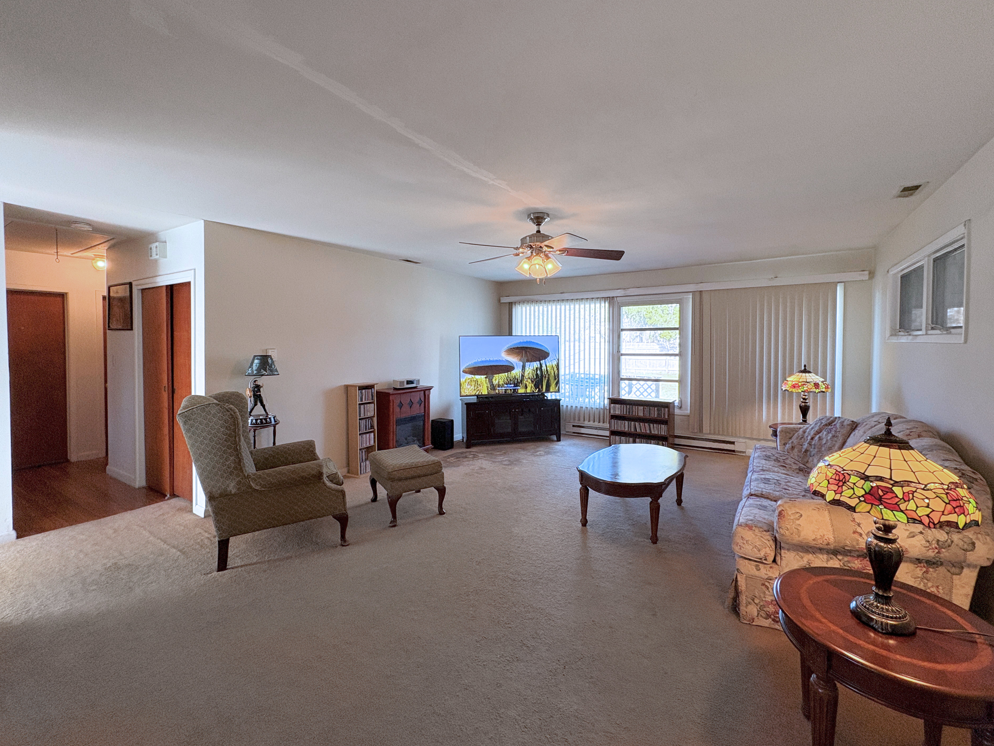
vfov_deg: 81.7
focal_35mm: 15
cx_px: 522
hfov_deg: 98.1
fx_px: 431
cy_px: 350
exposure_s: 1/120
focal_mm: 2.22
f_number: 2.2
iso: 200
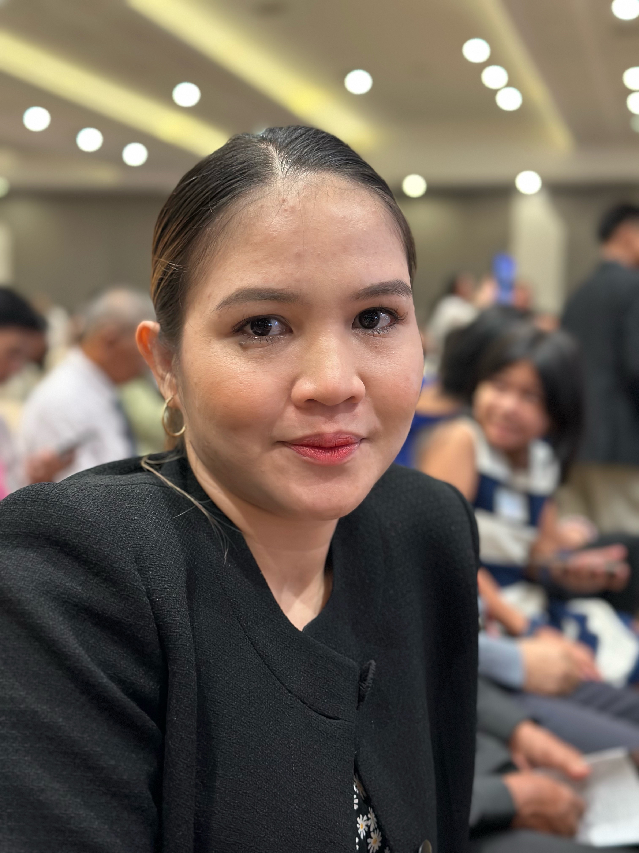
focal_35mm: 48
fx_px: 1181
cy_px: 426
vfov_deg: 39.7
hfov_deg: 30.3
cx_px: 320
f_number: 1.78
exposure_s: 1/60
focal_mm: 6.86
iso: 400
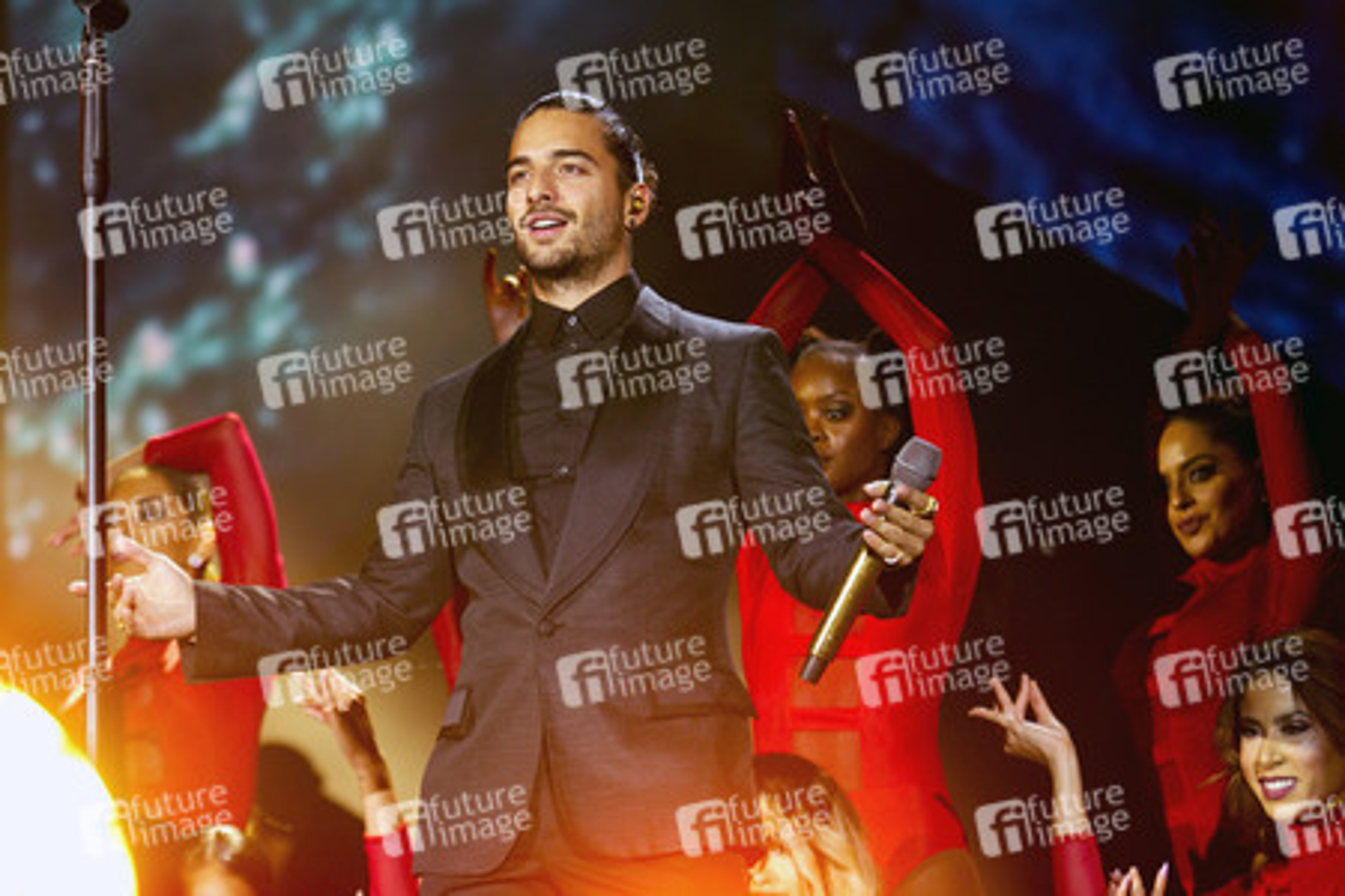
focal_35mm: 86
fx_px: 3213
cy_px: 448
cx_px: 672
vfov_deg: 15.9
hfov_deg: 23.6
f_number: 2.8
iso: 1600
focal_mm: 86
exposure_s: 1/800
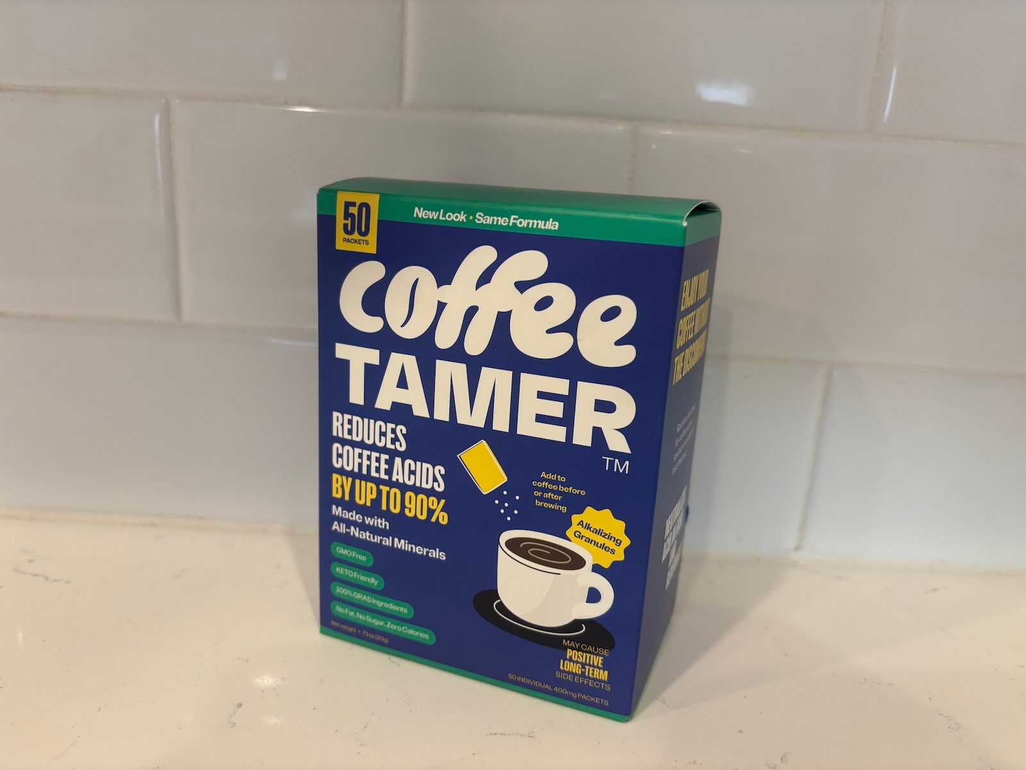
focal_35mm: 26
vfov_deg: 53.1
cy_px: 385
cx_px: 513
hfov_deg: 67.3
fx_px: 771
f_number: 1.6
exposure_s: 1/60
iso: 200
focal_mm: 5.96
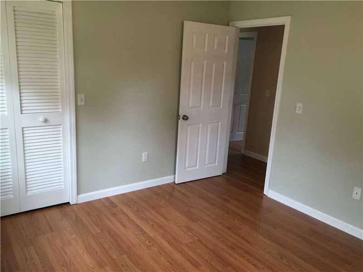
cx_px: 182
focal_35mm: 29
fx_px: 304
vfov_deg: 48.2
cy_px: 136
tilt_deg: -15.5
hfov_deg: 61.7
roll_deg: -3.5
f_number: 2.2
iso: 64
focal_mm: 4.15
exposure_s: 1/15
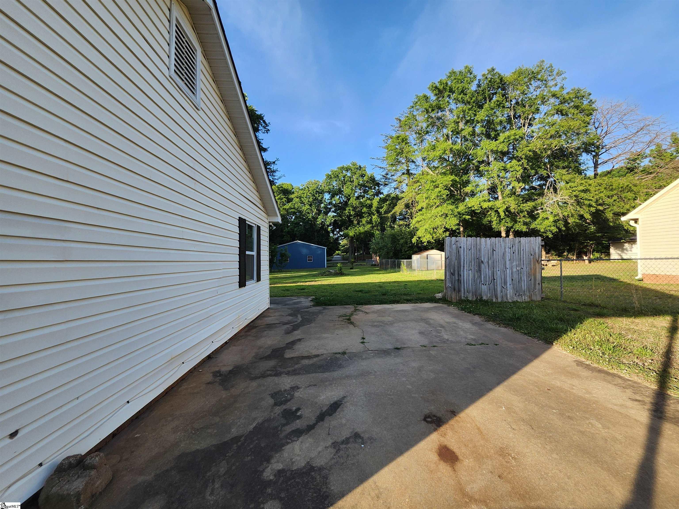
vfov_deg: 89.9
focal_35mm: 13
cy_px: 254
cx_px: 340
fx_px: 255
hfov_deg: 106.2
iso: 40
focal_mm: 1.74
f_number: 2.2
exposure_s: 1/374
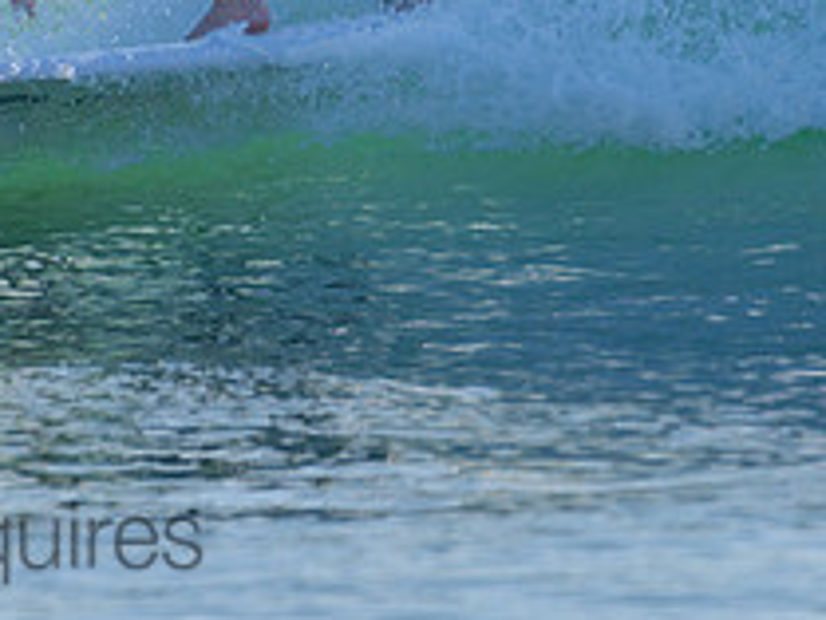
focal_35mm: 1636
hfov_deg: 1.2
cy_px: -179
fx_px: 39060
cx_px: 156
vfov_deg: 0.9
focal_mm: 500
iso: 180
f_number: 5.6
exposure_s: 1/2000
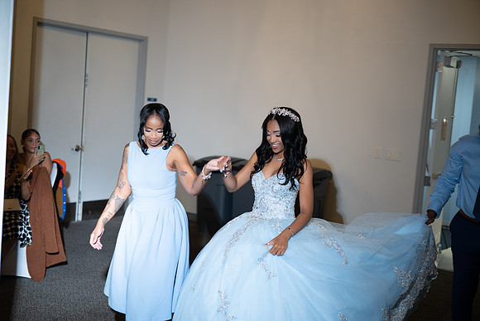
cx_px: 240
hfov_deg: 38.2
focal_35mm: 52
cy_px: 160
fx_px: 693
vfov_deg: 26.0
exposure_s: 1/125
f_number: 1.8
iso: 640
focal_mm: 50
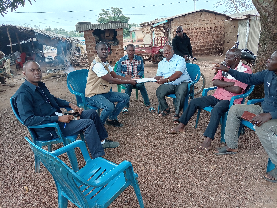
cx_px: 138
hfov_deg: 69.4
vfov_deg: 54.8
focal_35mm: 25
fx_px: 200
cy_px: 104
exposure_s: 1/187
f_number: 1.8
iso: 100
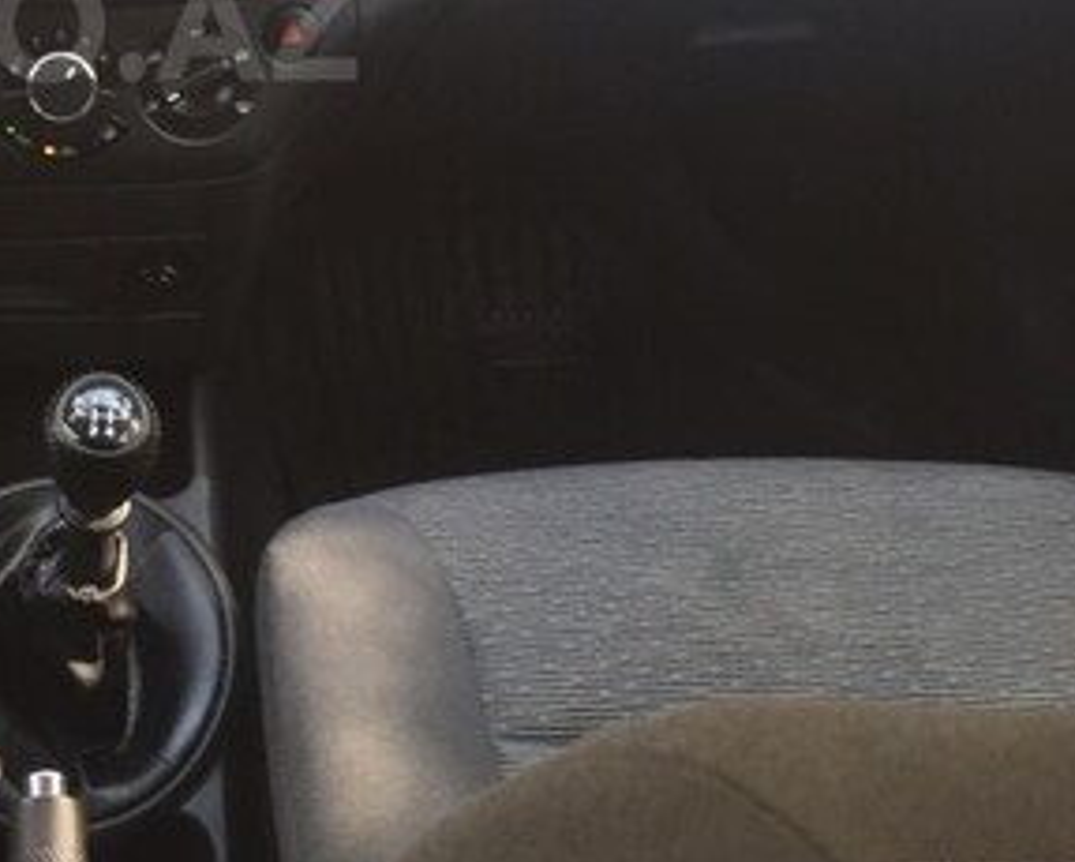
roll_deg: +1.4
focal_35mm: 65
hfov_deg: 27.3
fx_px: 2069
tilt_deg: -25.7
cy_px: 24
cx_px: -26
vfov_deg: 22.7
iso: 50
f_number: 2.2
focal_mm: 4.15
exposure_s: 1/100
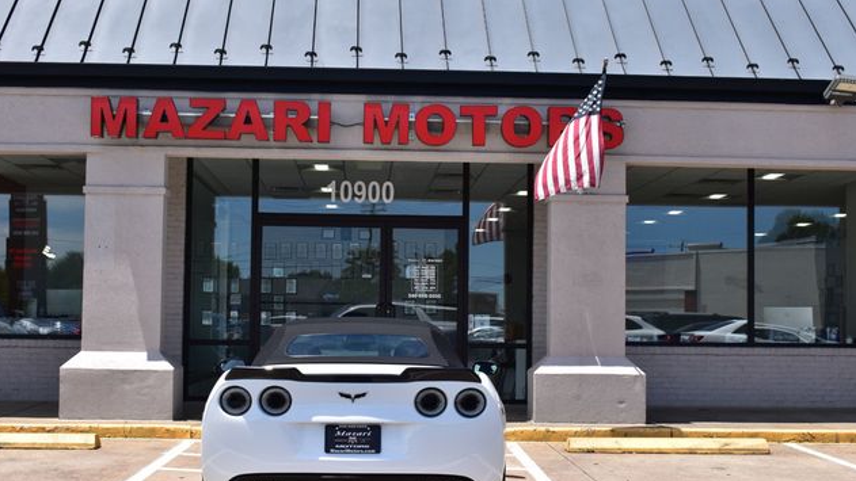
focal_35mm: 51
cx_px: 427
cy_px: 276
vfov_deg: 23.5
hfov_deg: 40.6
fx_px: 1158
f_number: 11
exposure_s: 1/500
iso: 360
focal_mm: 32
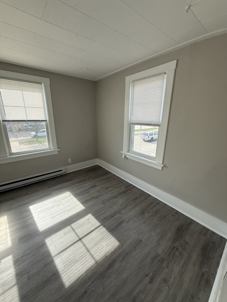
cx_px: 114
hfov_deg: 85.7
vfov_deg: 102.1
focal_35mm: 14
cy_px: 151
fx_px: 122
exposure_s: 1/245
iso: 64
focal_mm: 2.22
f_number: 2.2
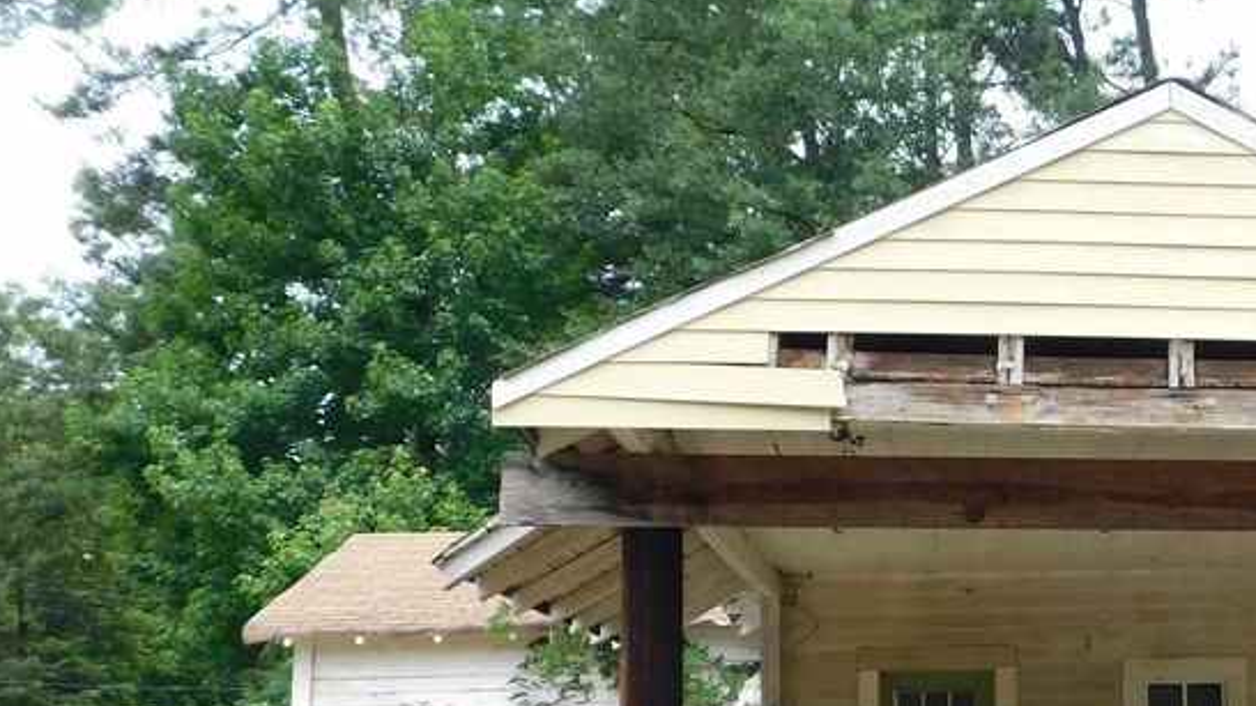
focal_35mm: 47
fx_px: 1565
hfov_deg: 40.9
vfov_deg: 24.9
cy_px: 589
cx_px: 1095
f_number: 3
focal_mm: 4
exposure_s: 1/500
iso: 125
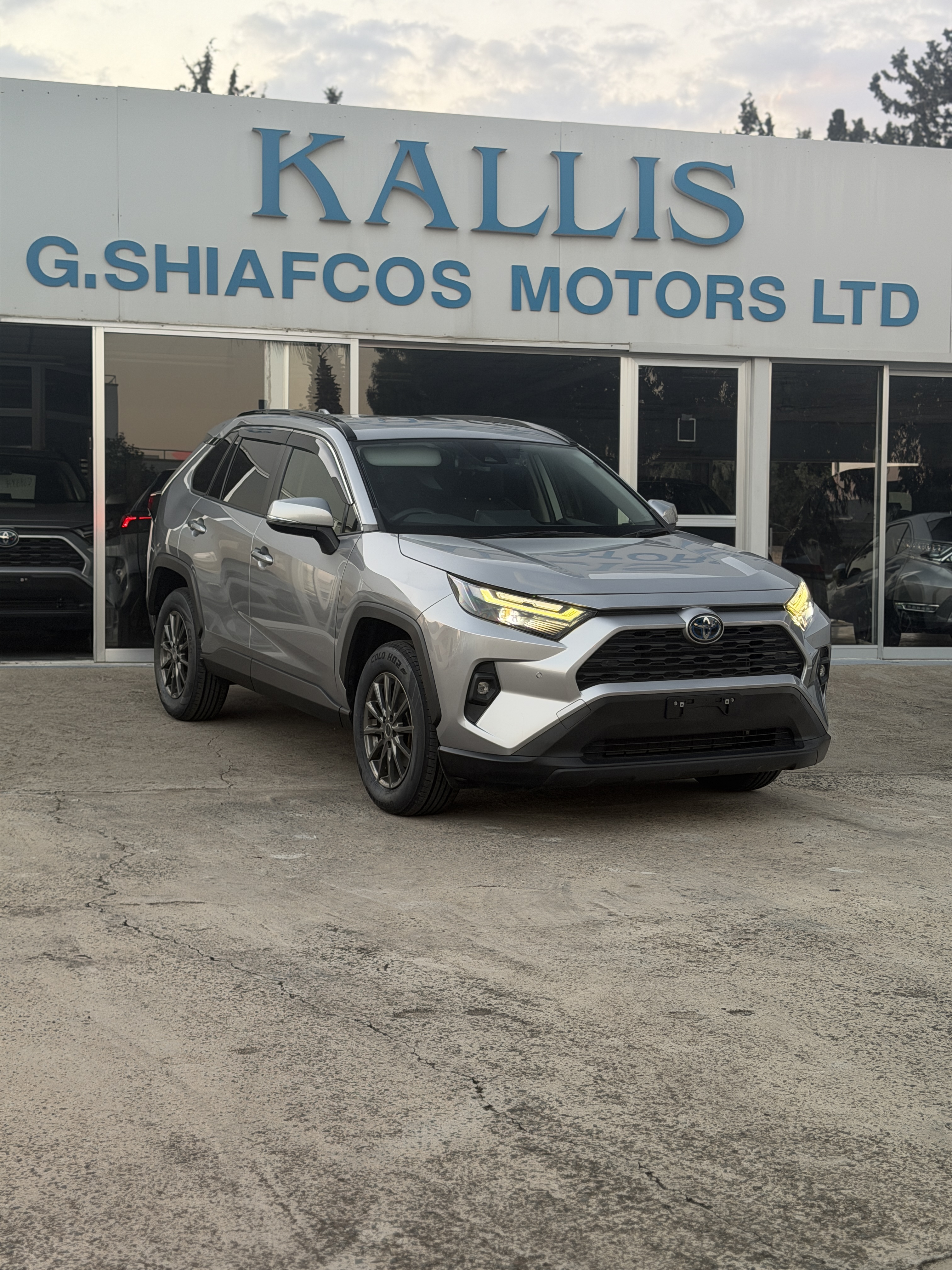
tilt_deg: -1.9
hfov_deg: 30.3
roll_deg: -1.0
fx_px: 1760
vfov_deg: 39.7
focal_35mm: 48
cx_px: 476
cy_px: 635
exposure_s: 1/109
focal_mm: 6.76
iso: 125
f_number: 1.78
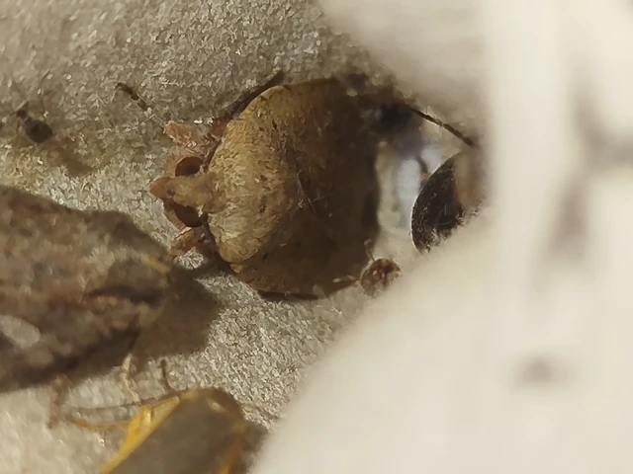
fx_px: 2011
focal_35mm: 110
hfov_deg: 17.9
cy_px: 237
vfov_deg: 13.5
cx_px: 316
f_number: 1.7
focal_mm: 5.31
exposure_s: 1/100
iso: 100
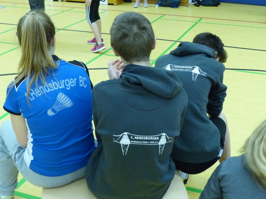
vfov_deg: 29.1
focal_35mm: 50
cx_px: 133
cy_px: 100
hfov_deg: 38.2
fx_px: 384
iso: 1600
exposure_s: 1/100
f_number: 3.5
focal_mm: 9.1
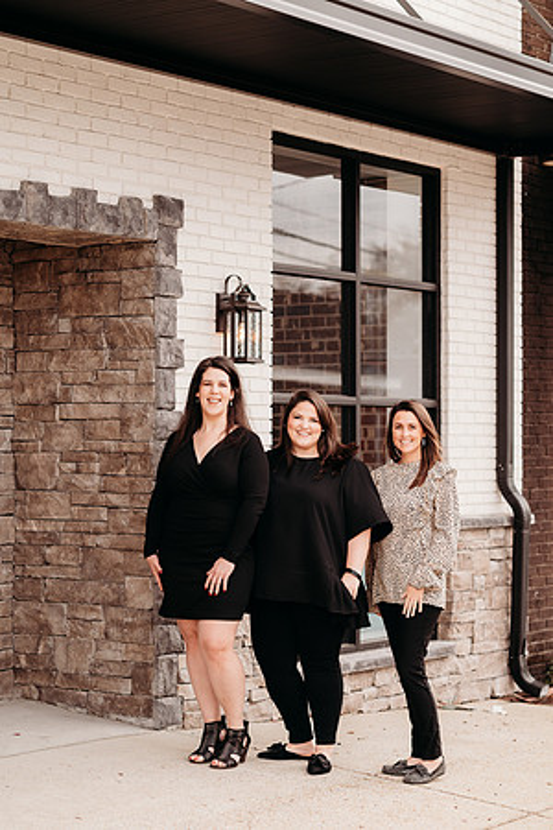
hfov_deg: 16.1
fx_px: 1958
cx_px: 276
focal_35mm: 85
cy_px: 415
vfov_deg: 23.9
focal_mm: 85
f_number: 3.2
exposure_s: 1/640
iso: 100
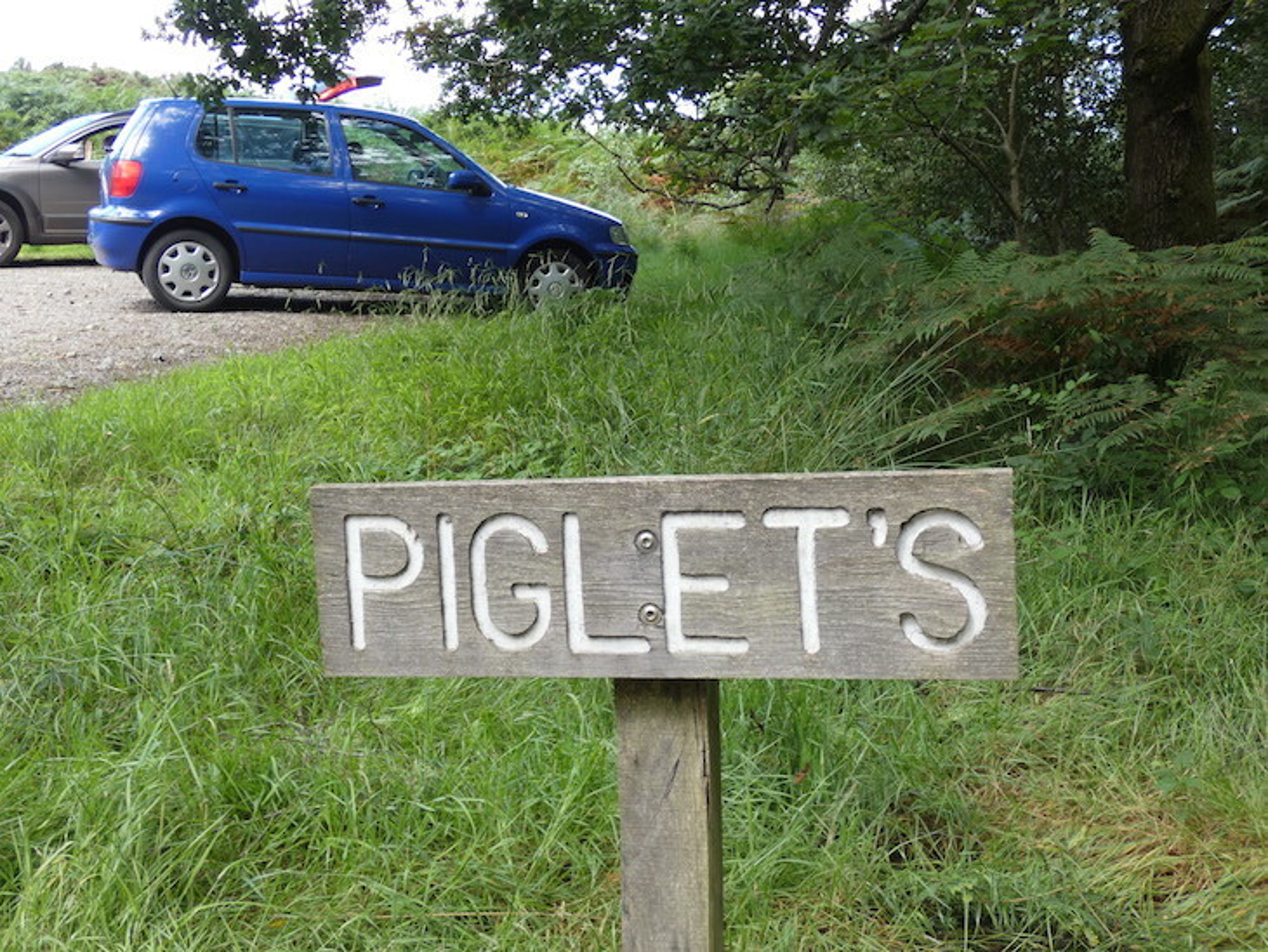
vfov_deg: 33.6
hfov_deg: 43.8
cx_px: 634
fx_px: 1576
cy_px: 476
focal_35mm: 43
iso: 100
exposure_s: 1/80
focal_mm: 7.8
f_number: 3.7
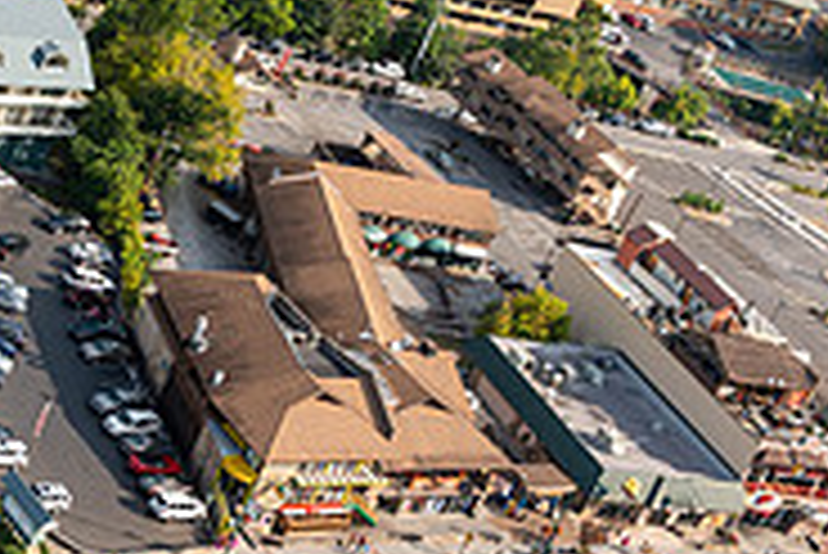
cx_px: 140
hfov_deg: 21.6
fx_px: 2141
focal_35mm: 93
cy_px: 196
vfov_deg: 14.7
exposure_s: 1/125
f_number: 8
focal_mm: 28
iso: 100
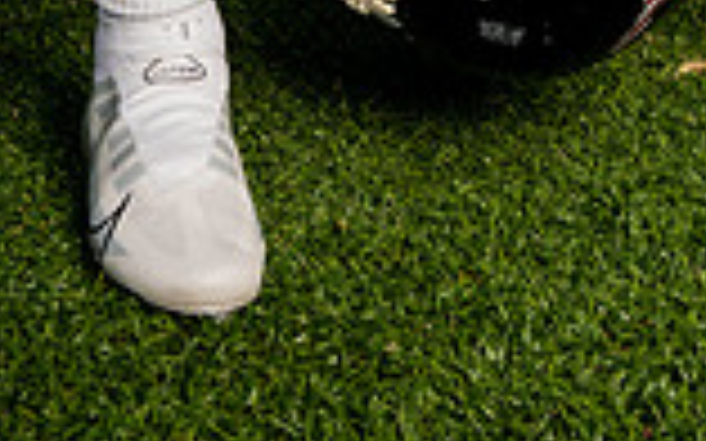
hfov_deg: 19.8
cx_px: 405
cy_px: -558
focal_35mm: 105
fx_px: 2020
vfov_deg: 10.9
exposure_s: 1/250
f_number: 6.3
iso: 64
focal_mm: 36
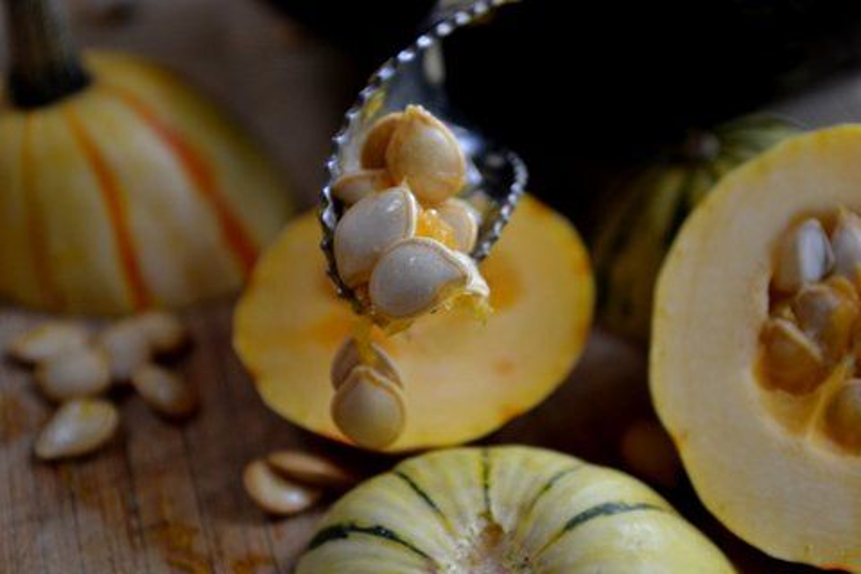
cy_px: 287
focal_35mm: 82
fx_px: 1973
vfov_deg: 16.6
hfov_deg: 24.6
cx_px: 430
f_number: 5.6
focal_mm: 55
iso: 800
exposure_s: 1/20
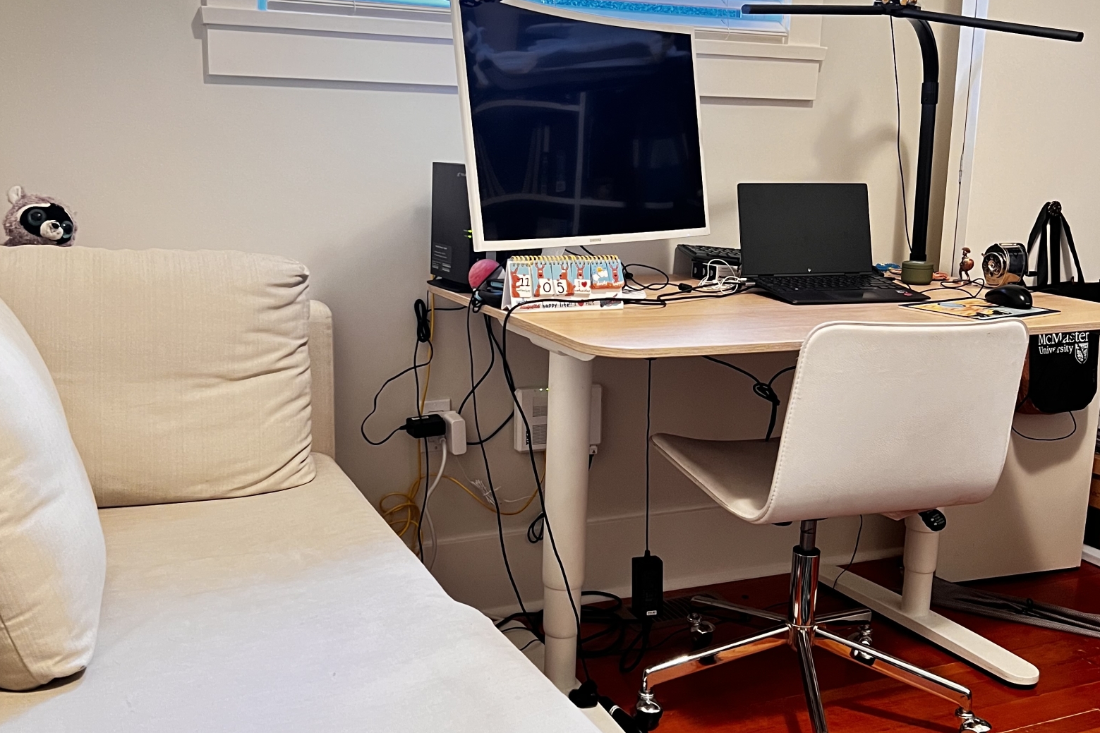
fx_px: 1130
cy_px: 342
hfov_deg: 51.9
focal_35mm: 37
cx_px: 555
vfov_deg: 35.9
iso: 640
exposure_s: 1/40
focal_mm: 5.7
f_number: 1.5
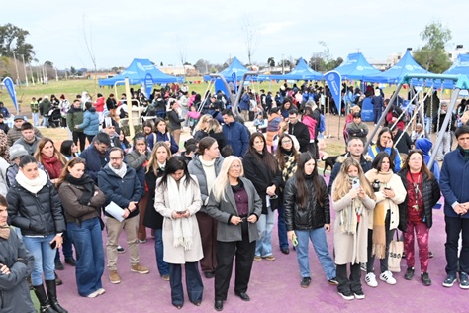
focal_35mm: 41
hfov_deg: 46.7
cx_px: 310
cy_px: 220
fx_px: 534
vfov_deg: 32.2
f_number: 5.6
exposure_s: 1/250
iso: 200
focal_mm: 24
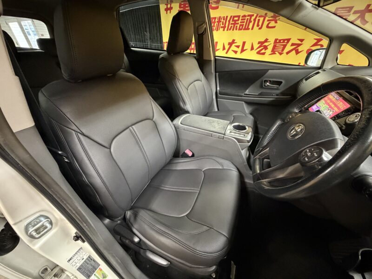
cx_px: 186
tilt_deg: -32.9
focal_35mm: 14
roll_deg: +1.1
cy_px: 140
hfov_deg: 102.1
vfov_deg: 85.7
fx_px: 150
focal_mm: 2.22
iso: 1250
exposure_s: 1/33
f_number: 2.2
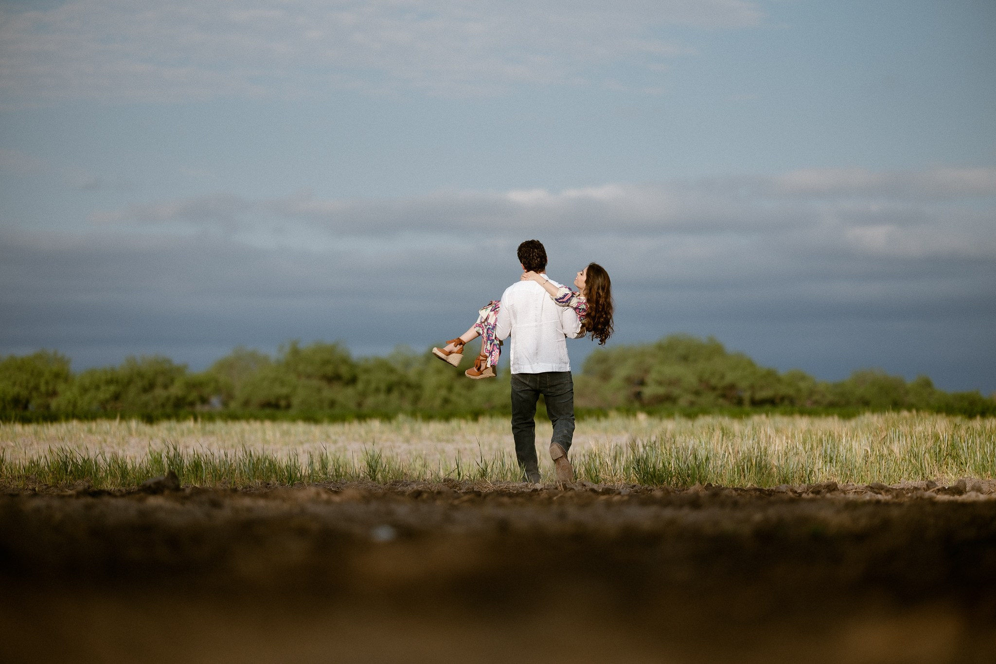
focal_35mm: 113
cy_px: 332
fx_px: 3126
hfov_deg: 18.1
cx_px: 498
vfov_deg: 12.1
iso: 80
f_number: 1.2
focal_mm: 75
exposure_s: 1/5000
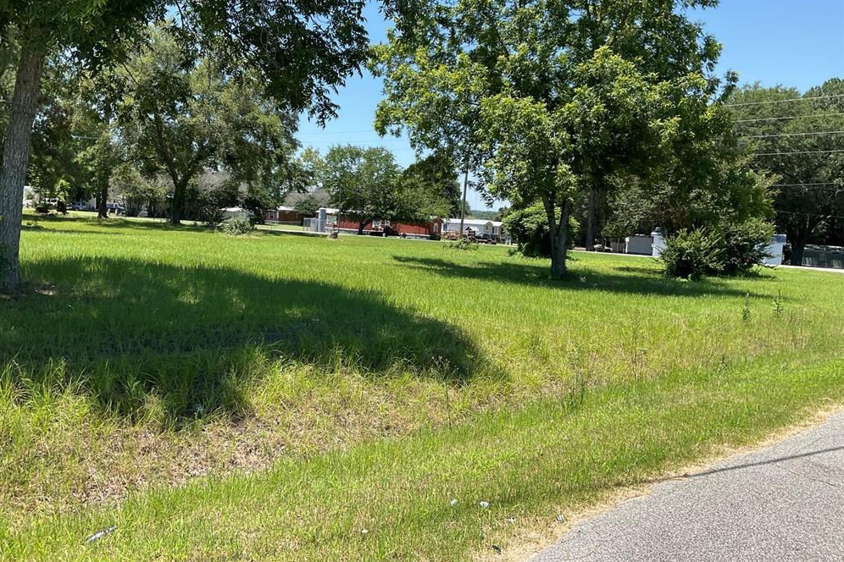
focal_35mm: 31
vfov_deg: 42.2
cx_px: 411
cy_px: 240
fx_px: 727
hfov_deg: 60.3
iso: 16
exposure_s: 1/1035
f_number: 1.8
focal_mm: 3
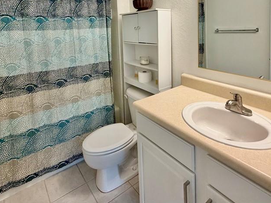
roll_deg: +2.5
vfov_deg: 54.7
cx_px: 142
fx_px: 180
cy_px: 40
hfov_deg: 73.9
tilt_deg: -4.8
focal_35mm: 23
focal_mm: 2.22
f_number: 2.2
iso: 250
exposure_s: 1/120
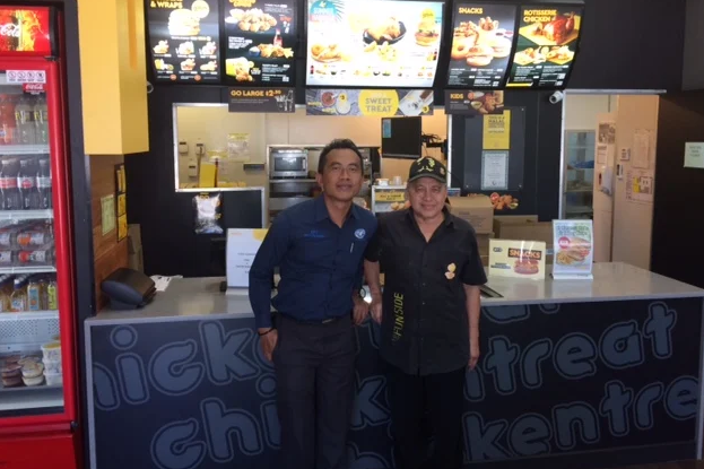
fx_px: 606
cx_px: 359
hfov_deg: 60.3
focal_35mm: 31
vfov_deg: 42.2
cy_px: 201
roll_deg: -0.7
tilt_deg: -5.8
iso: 40
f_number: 2.2
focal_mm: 4.15
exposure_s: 1/33
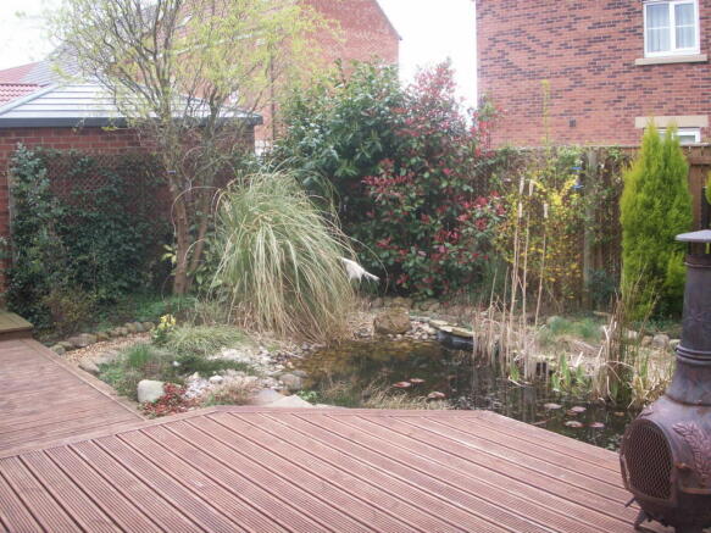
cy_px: 266
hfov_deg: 50.1
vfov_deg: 38.7
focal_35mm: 37
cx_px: 356
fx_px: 760
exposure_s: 1/50
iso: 50
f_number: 3.5
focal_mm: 7.7
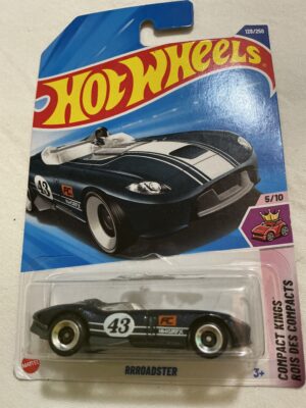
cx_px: 153
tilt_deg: -64.5
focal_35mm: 29
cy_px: 204
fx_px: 342
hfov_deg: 48.2
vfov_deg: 61.7
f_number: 1.8
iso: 250
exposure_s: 1/30
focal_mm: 3
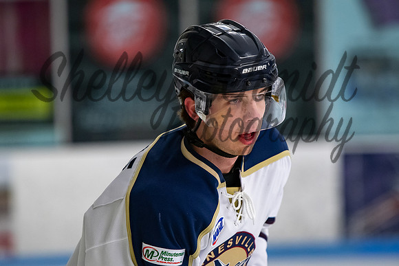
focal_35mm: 315
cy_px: 140
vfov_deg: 4.4
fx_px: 3493
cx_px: 189
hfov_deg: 6.5
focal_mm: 200
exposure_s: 1/800
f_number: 3.2
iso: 2000
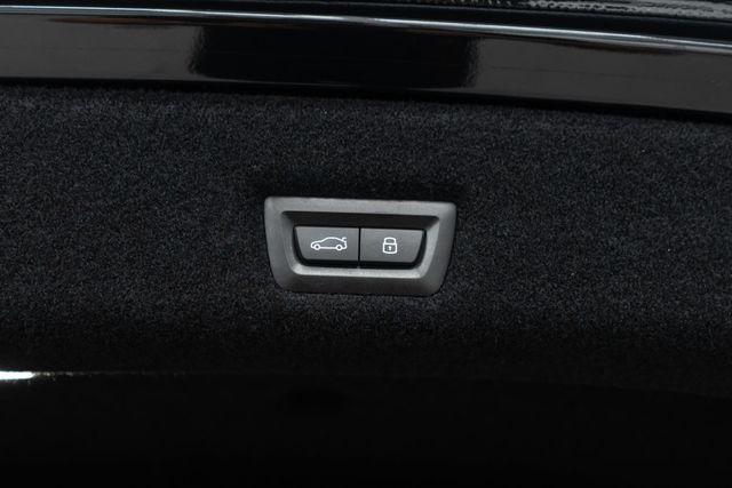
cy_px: 244
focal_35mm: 42
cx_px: 366
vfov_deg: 31.9
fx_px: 854
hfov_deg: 46.4
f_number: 3.2
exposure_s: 1/40
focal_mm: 28
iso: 500
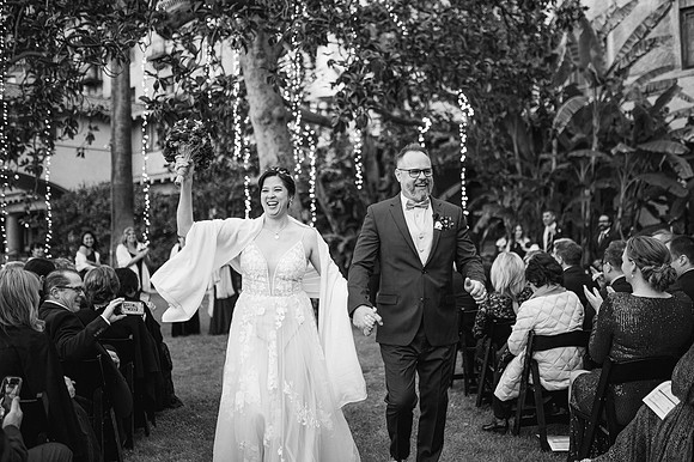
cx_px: 347
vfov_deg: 36.9
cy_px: 231
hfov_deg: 53.3
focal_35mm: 36
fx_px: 691
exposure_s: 1/2000
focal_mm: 35
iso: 1000
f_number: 1.4
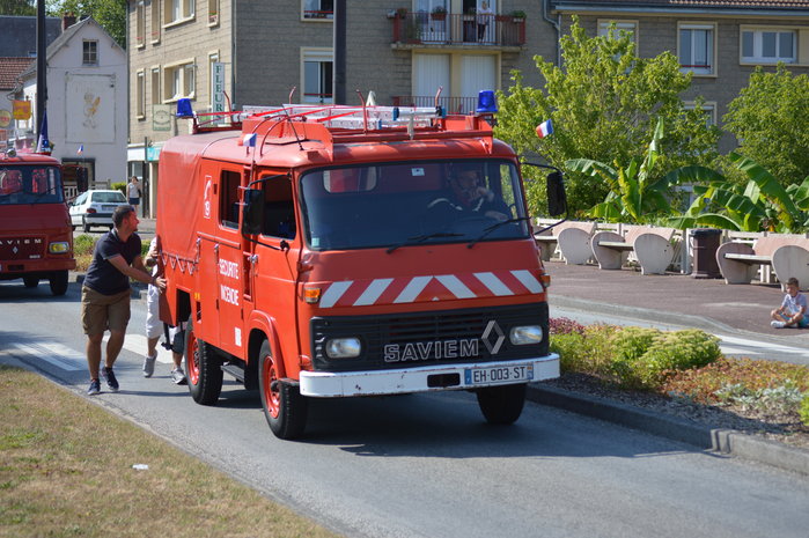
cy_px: 269
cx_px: 404
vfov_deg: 13.8
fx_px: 2223
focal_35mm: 99
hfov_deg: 20.6
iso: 100
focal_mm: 66
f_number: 4.2
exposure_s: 1/500
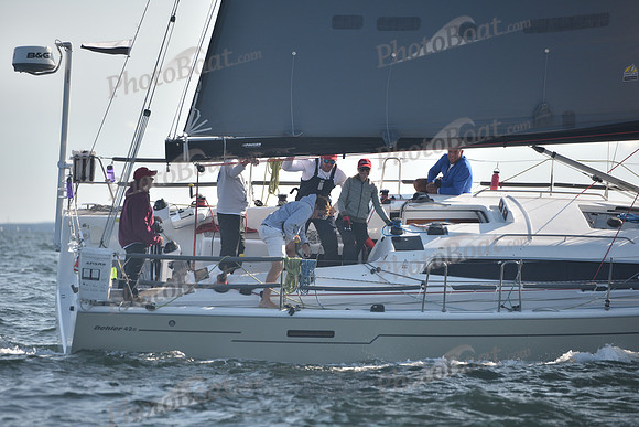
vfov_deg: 6.9
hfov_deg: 10.3
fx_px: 3551
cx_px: 320
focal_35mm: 200
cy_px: 214
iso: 250
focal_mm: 200
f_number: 3.2
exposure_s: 1/1000
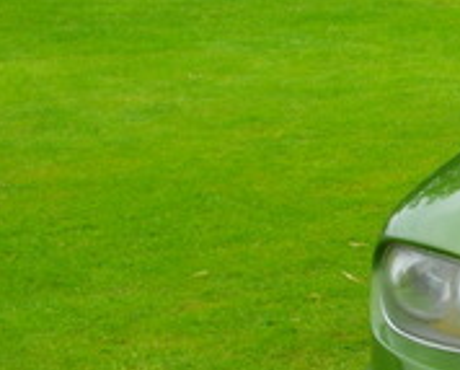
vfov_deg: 11.1
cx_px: 801
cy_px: 225
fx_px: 1909
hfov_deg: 12.6
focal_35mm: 140
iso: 100
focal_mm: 7.1
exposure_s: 1/200
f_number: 6.3
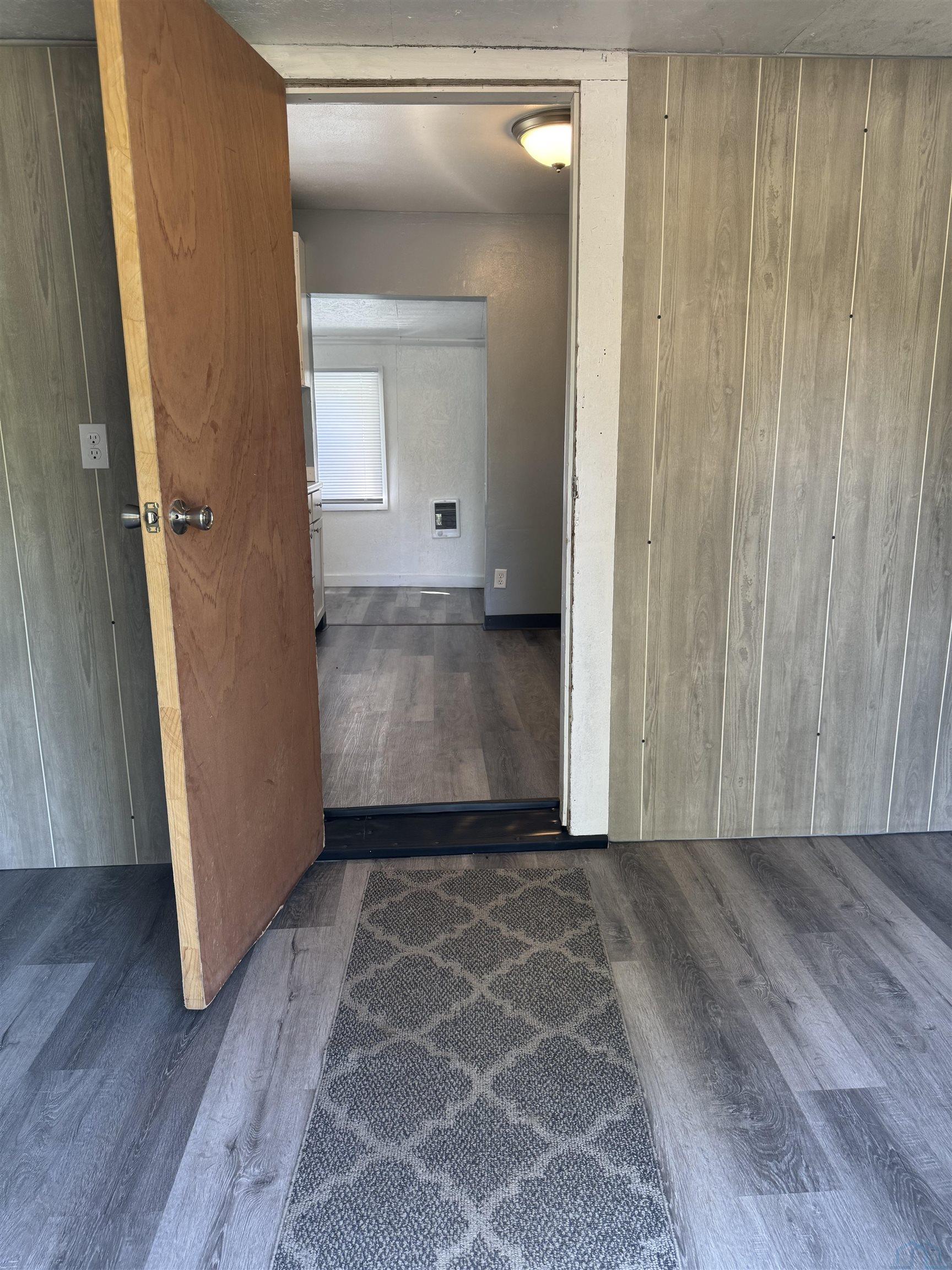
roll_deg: +1.0
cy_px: 635
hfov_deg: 56.8
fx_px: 880
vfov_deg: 71.6
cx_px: 476
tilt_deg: -12.2
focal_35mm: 24
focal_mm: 6.76
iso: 125
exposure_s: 1/120
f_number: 1.78
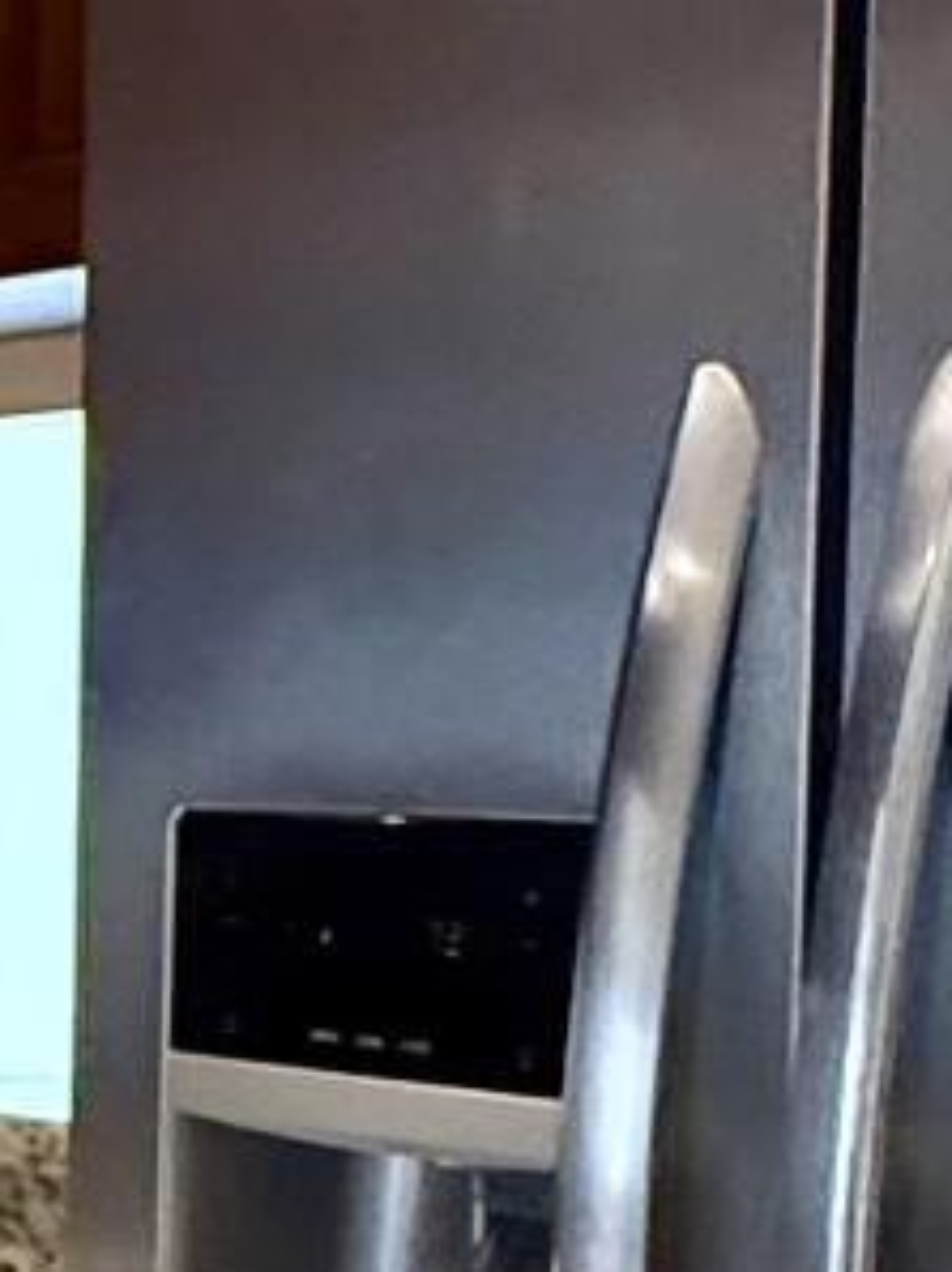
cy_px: 956
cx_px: -1516
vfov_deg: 20.7
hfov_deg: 11.9
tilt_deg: -4.3
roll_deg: -0.4
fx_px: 3452
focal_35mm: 94
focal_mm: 2.22
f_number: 2.2
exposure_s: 1/60
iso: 1000
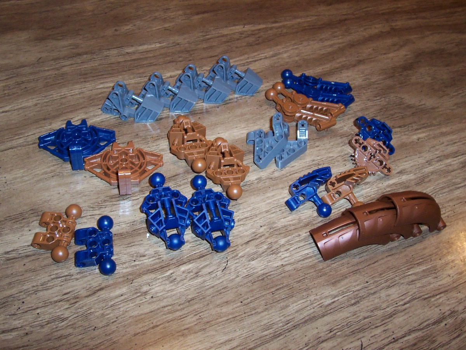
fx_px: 498
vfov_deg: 38.7
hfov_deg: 50.1
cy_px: 175
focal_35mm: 37
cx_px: 233
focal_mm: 5.6
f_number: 2.8
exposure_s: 1/60
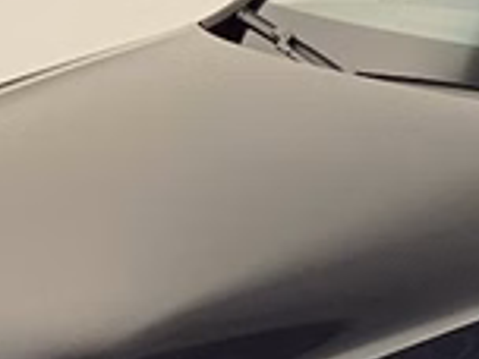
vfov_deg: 10.6
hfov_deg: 13.7
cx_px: 681
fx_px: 1896
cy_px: 479
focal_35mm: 137
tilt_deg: -22.7
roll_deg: +0.7
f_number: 1.8
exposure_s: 1/50
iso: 400
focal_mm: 4.25
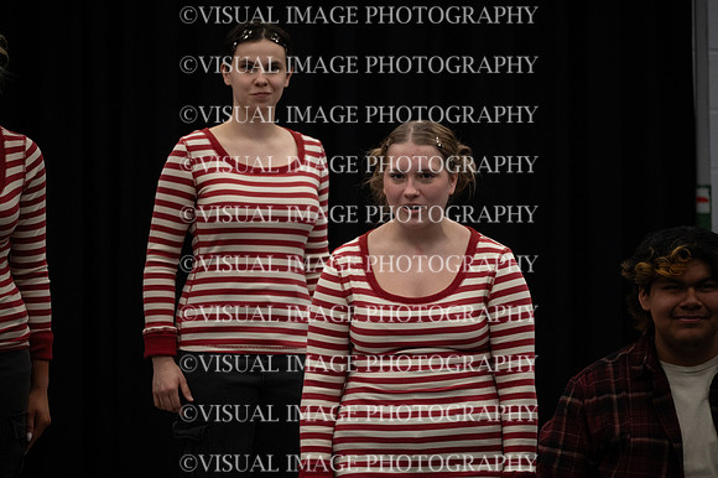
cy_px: 239
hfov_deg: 9.7
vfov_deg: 6.5
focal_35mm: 212
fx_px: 4226
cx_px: 359
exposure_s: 1/160
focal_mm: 212
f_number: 6
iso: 4000
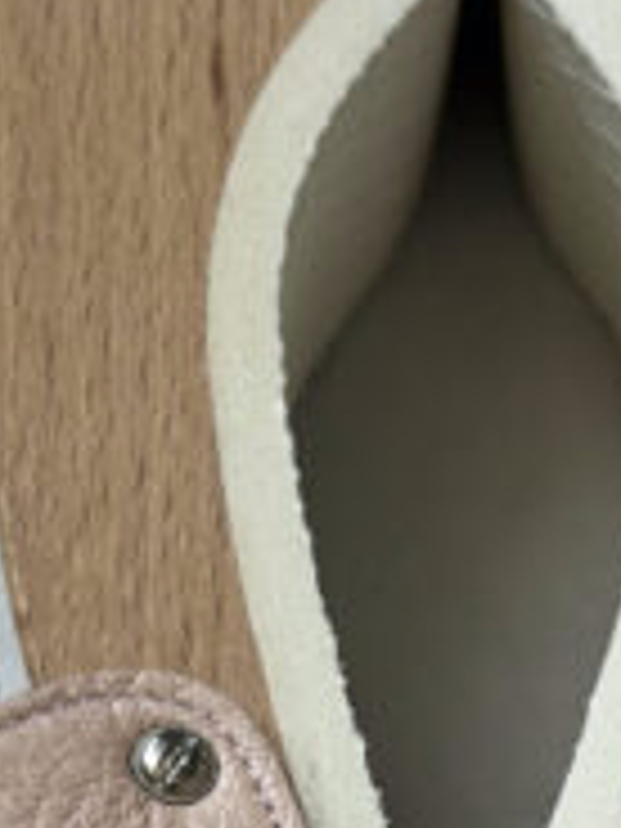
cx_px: 446
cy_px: 882
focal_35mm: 113
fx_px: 2703
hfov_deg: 13.1
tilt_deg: -88.3
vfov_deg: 16.9
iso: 40
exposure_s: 1/121
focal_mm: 5.7
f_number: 1.5
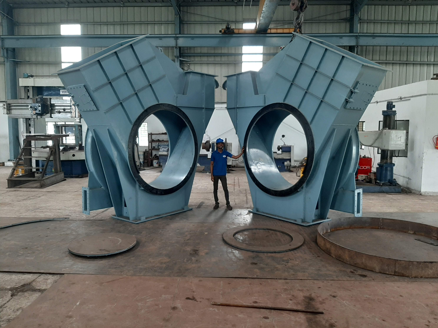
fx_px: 329
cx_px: 219
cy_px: 164
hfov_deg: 67.3
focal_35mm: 26
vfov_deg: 53.1
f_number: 1.7
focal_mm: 3.93
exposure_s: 1/60
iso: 160
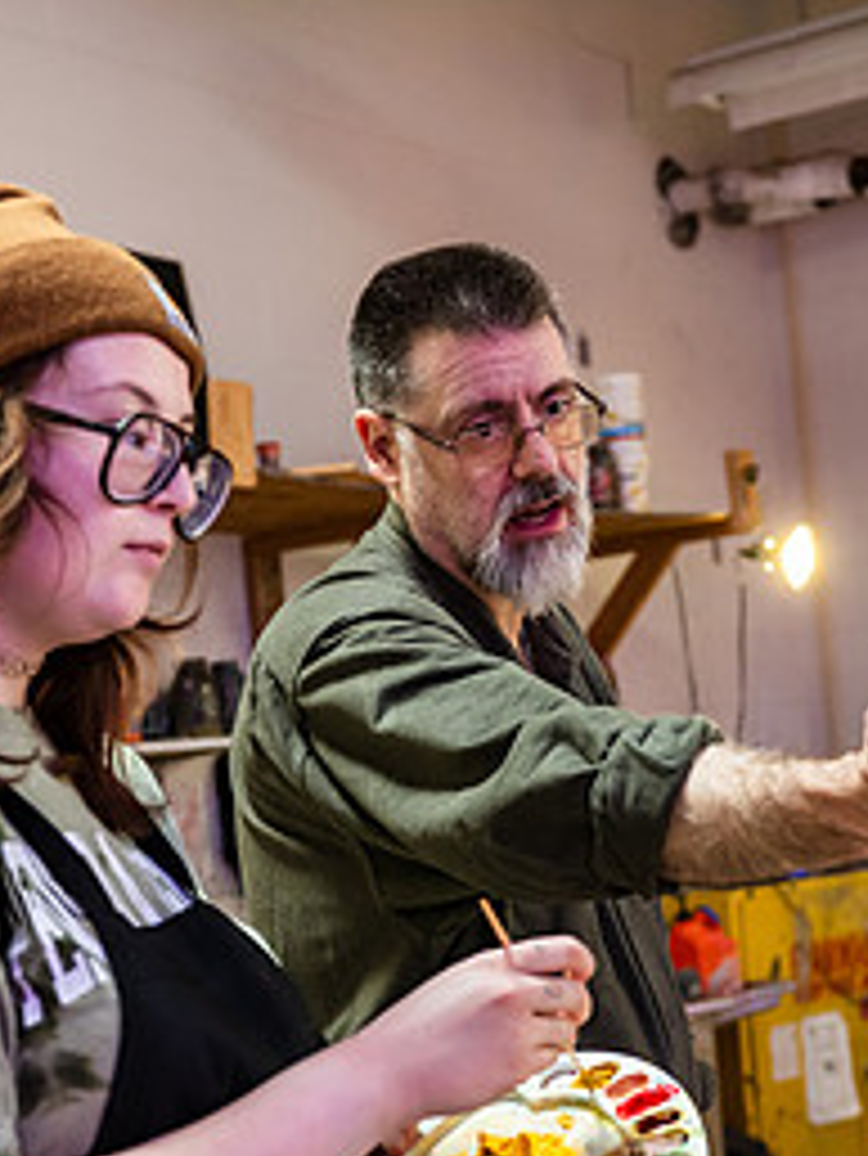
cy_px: 753
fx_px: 2539
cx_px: 517
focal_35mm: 76
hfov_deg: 19.4
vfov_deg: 25.5
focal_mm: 35
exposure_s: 1/60
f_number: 3.2
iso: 1250
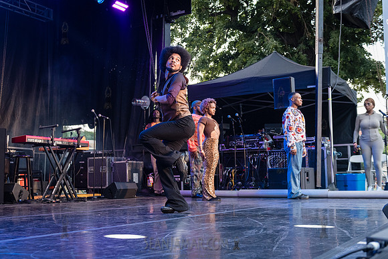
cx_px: 167
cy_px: 132
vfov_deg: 31.7
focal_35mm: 42
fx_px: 456
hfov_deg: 46.0
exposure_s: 1/800
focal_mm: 34
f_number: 3.2
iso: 2000
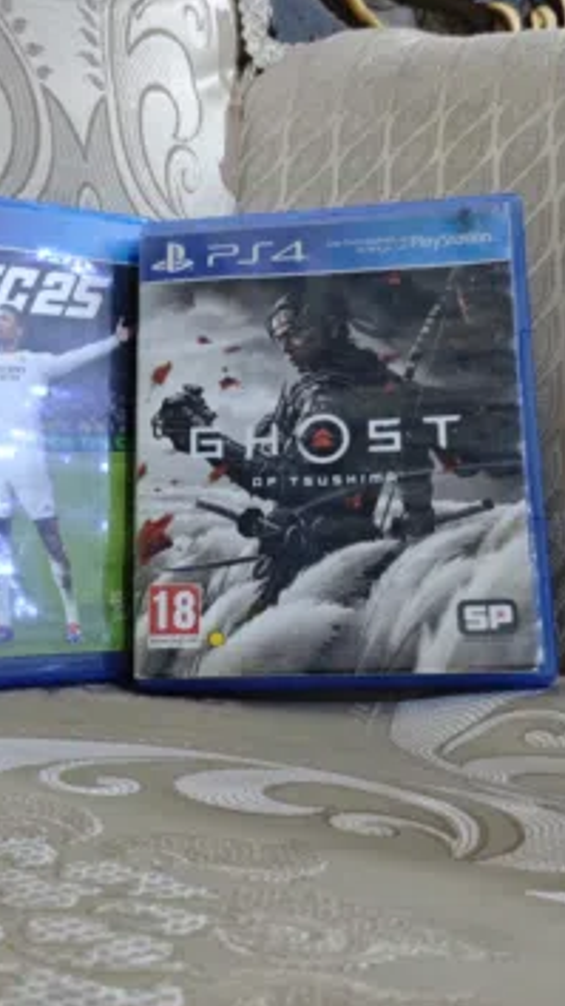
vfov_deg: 39.2
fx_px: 1412
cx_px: 145
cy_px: 475
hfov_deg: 22.4
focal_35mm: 53
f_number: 1.5
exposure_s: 1/100
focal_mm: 4.94
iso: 640
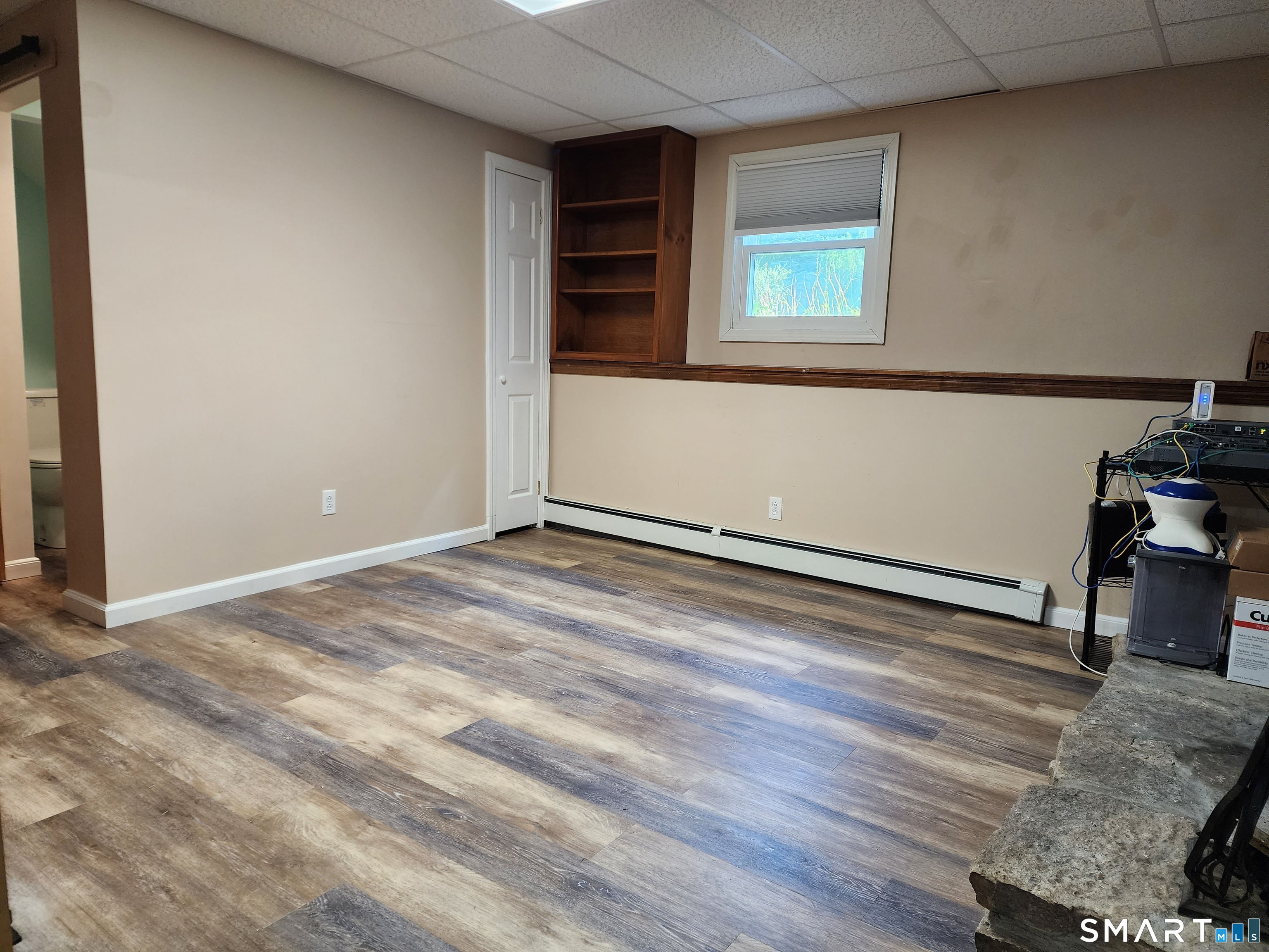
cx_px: 634
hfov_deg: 73.9
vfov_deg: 58.9
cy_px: 476
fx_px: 843
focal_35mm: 23
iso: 320
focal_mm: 6.4
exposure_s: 1/120
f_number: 1.8
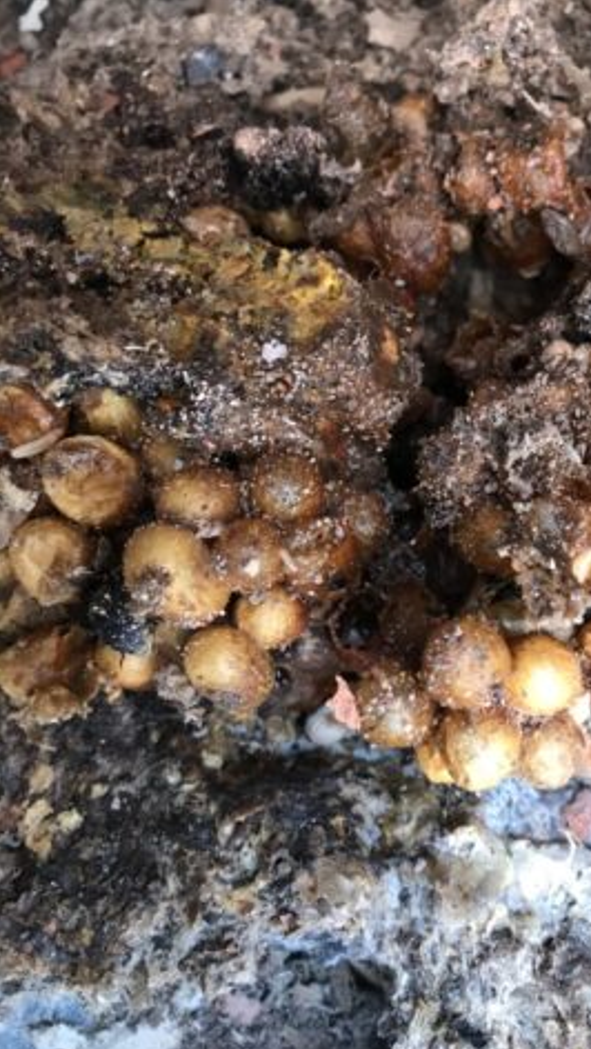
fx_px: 862
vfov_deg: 62.6
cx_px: 398
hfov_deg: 37.4
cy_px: 529
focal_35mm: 31
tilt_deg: -51.5
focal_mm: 3.99
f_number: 1.8
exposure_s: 1/17
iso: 64
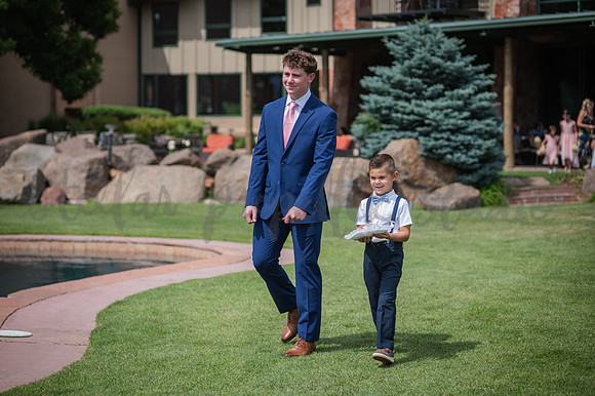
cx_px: 298
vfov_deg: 15.8
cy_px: 198
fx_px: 1422
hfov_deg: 23.6
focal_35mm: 86
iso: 125
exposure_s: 1/2500
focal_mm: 85
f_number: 2.8
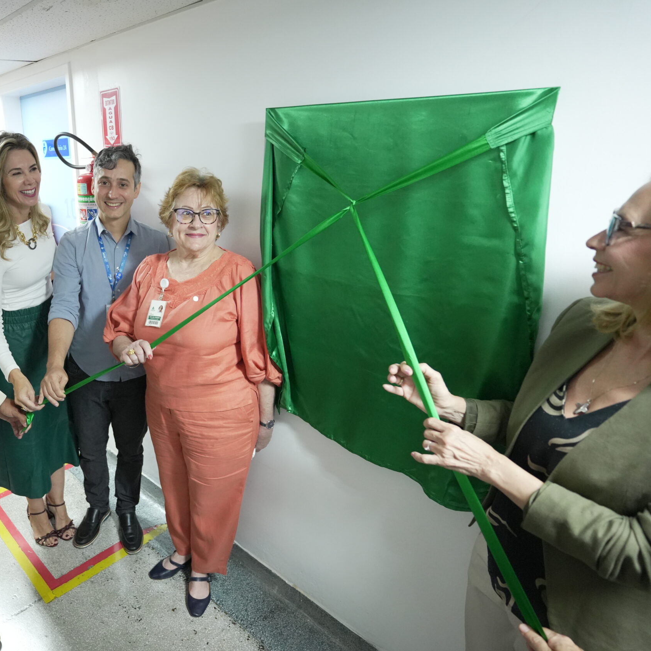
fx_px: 468
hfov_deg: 65.1
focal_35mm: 22
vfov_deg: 69.6
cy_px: 327
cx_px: 157
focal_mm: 17
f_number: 2.8
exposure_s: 1/200
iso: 5000
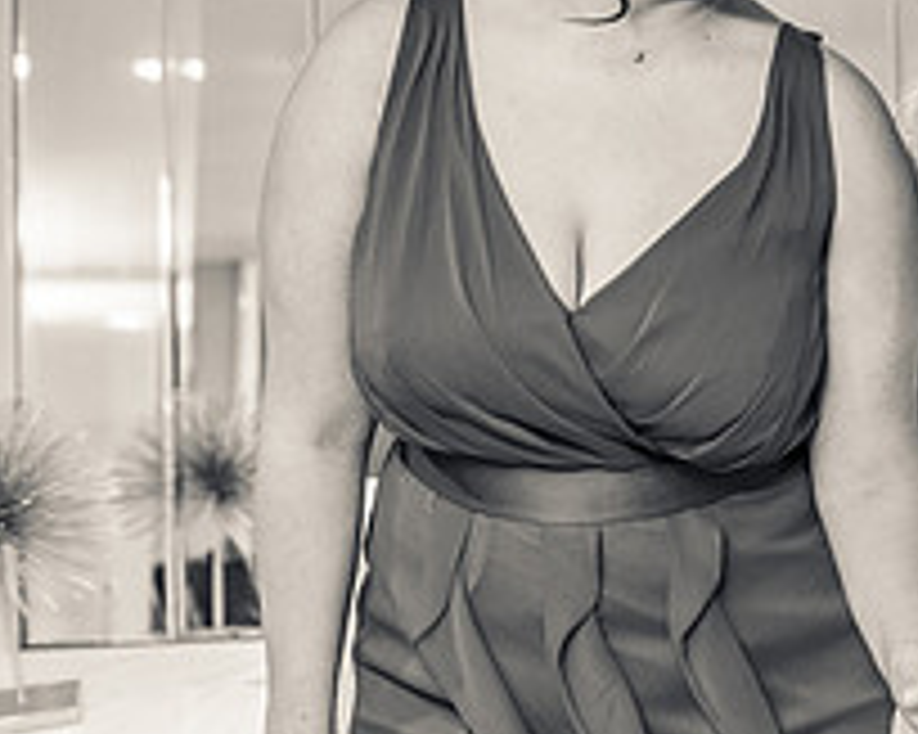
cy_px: 344
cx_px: 999
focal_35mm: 64
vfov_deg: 23.8
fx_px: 1738
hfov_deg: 27.2
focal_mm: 24
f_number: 1.8
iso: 500
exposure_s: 1/200
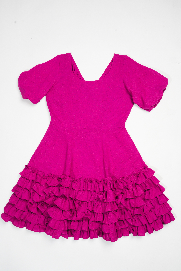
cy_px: 136
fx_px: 279
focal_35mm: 37
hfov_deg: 35.9
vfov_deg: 51.9
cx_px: 90
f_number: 11
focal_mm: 37
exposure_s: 1/50
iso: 800
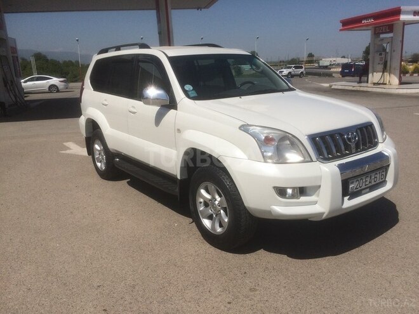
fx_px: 351
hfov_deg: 61.7
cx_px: 210
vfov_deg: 48.2
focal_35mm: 29
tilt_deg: -14.9
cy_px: 157
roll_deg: +2.5
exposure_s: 1/6849
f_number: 2.2
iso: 32
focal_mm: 4.15
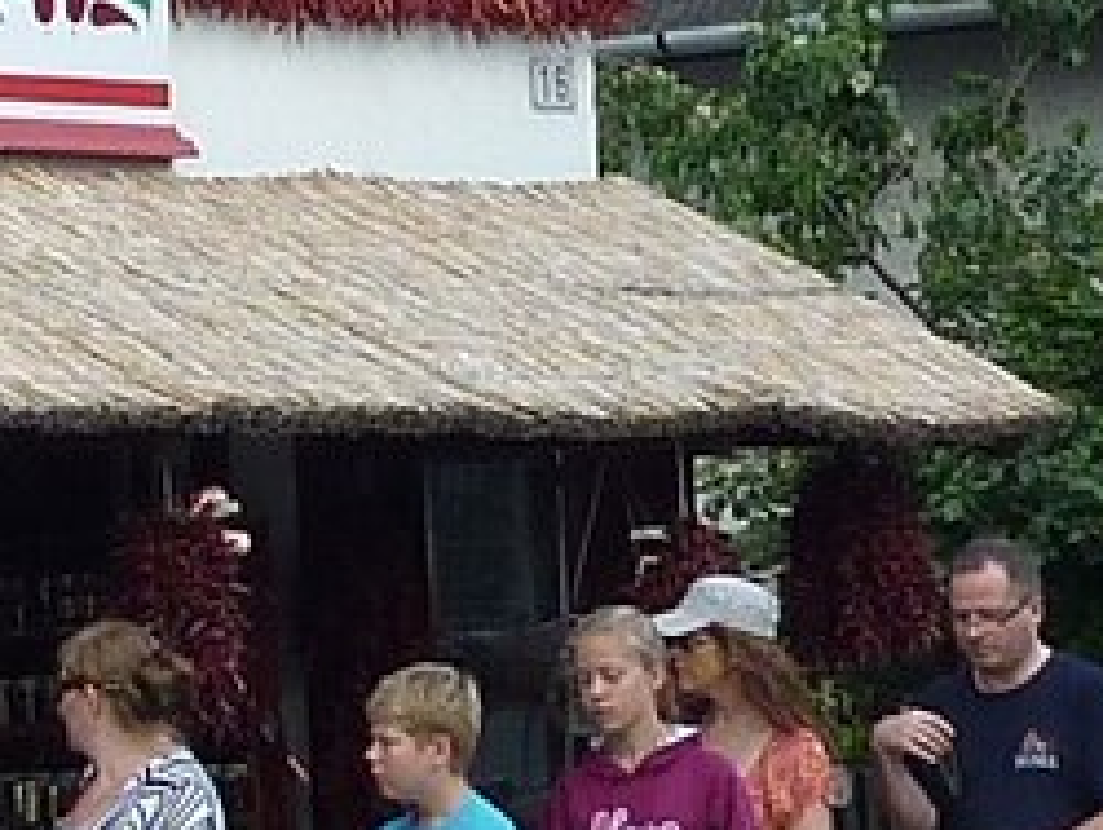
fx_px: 7049
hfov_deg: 8.6
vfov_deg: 6.7
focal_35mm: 221
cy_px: 71
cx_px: -882
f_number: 3.3
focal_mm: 4.9
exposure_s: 1/320
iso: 80
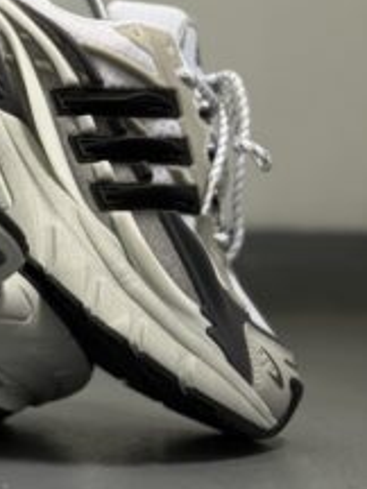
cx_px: 5
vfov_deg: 20.4
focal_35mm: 96
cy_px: 199
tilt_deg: -0.1
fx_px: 1357
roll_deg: -0.5
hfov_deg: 15.1
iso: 200
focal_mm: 6.76
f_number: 1.78
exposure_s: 1/60
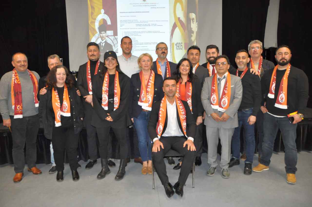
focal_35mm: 27
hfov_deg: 67.4
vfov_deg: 47.8
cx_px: 156
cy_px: 104
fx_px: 234
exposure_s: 1/60
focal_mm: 18
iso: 800
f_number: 3.5
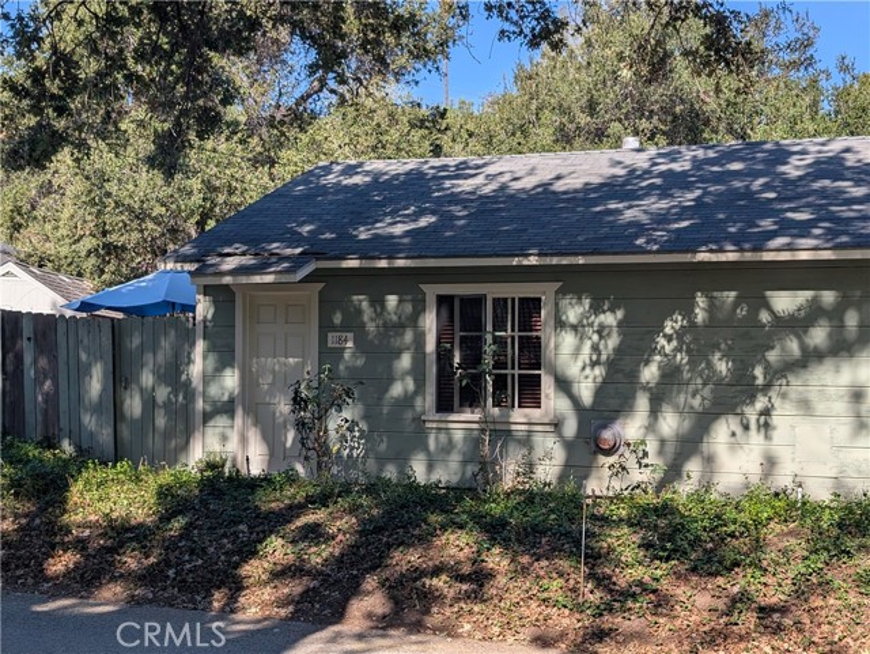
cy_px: 327
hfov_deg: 38.9
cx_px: 435
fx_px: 1232
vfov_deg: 29.7
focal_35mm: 49
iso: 24
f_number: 1.68
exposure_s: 1/1019
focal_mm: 6.9
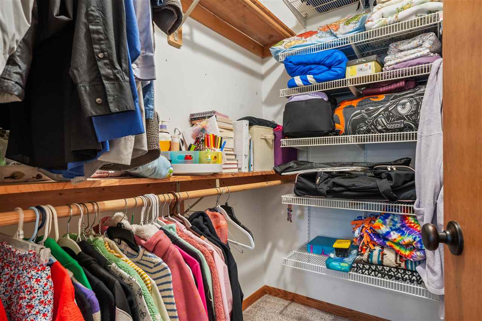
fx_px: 268
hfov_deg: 84.0
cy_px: 160
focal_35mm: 20
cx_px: 241
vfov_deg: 61.9
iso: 800
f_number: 9
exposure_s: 1/4
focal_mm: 20
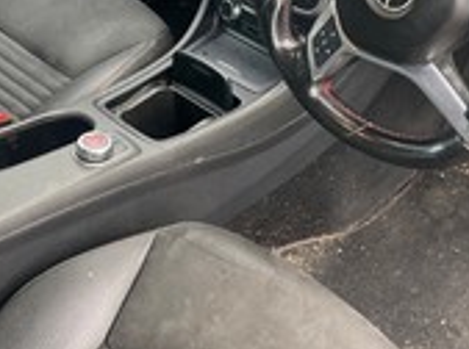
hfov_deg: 35.0
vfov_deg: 26.0
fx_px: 730
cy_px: 28
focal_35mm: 54
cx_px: 341
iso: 125
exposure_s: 1/110
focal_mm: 4.2
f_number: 1.6
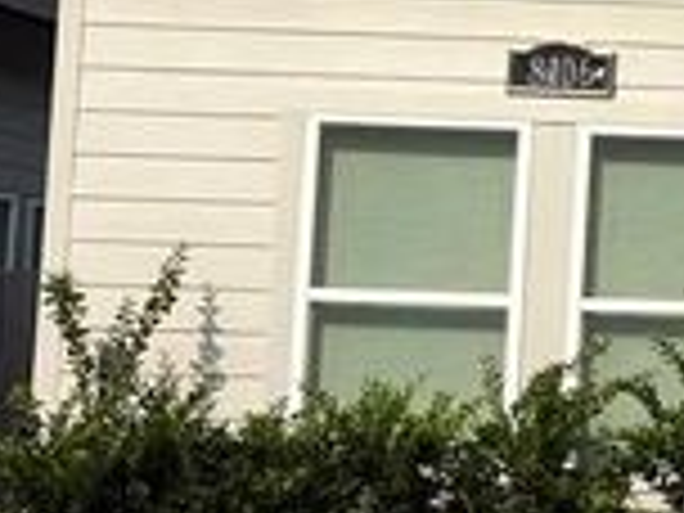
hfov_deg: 9.5
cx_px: 1836
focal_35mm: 175
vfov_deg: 8.5
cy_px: 140
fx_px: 3458
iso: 50
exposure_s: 1/4950
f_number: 1.6
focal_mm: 5.96
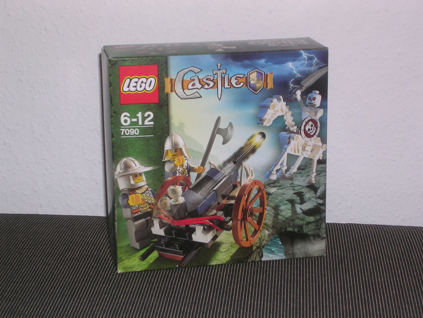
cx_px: 212
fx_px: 1161
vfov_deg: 15.6
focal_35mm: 95
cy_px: 159
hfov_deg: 20.7
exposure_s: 1/60.1
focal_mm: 14.5
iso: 50
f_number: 4.4
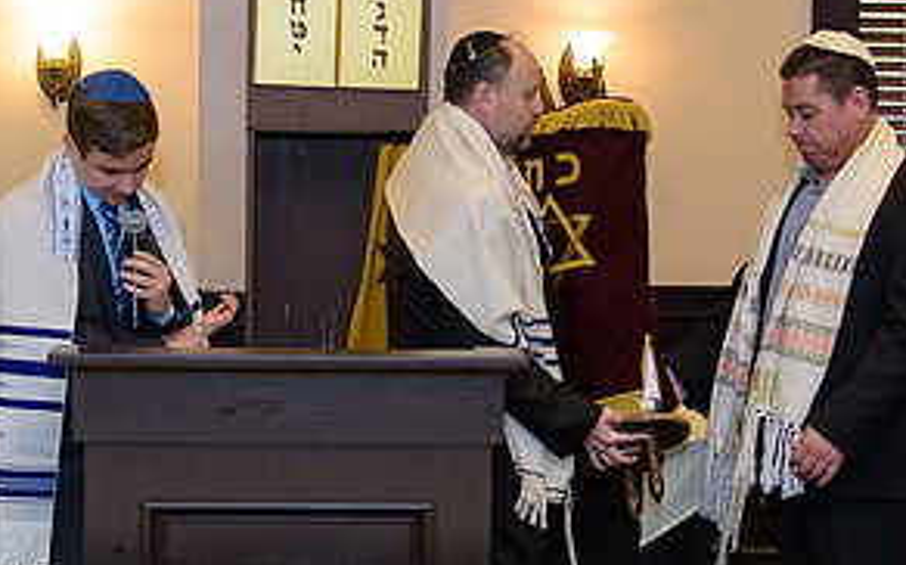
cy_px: 185
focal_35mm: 77
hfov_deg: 26.8
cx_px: 441
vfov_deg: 16.9
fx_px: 1900
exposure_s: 1/125
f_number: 3.2
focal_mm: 38
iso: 1250
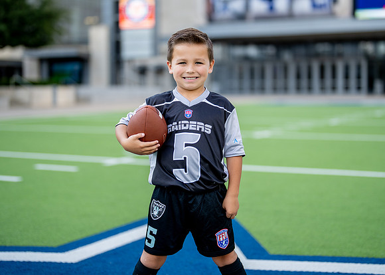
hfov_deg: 31.4
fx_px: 683
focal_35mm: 63
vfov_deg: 22.7
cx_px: 209
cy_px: 116
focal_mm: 50
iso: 100
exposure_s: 1/1600
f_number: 1.2
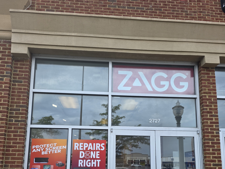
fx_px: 201
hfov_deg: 58.4
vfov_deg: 43.6
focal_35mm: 31
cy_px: 132
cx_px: 114
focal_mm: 6.3
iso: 80
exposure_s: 1/2111
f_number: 1.7
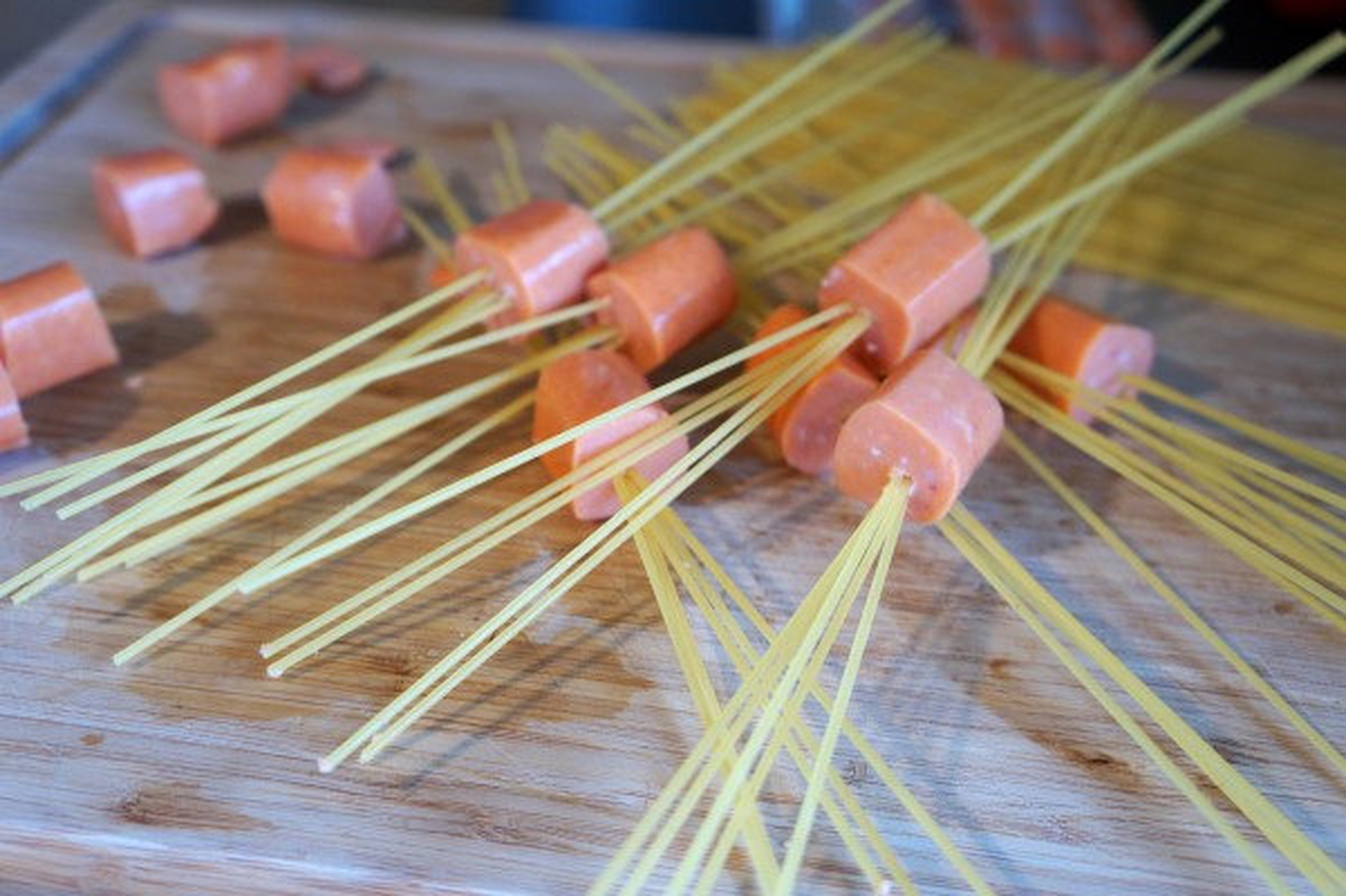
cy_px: 448
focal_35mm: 40
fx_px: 1513
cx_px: 673
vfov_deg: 33.0
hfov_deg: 48.0
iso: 320
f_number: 4
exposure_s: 1/60
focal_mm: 27
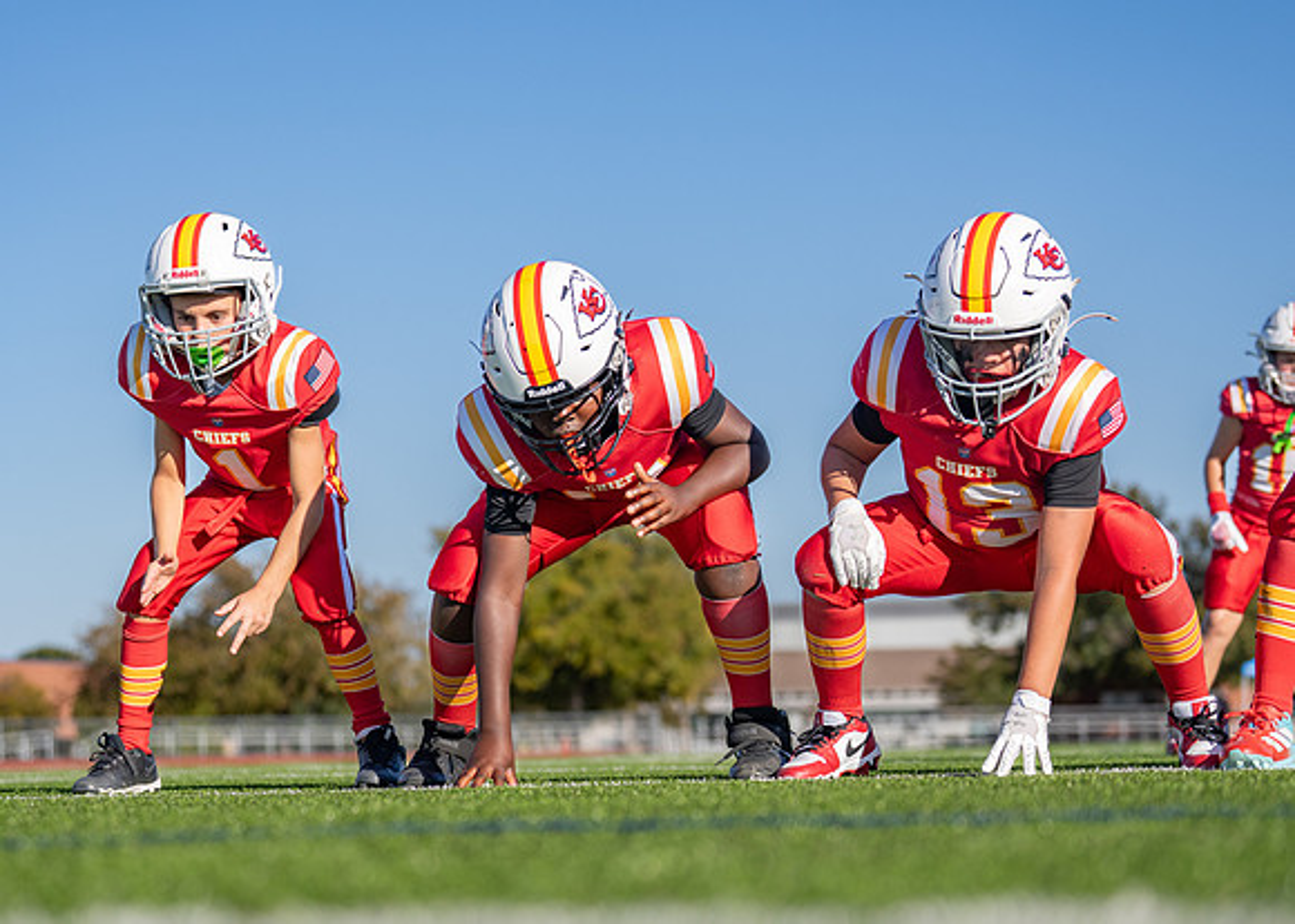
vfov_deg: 15.9
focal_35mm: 90
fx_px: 3316
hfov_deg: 22.1
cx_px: 596
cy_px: 483
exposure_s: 1/4000
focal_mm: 70
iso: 200
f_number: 2.8
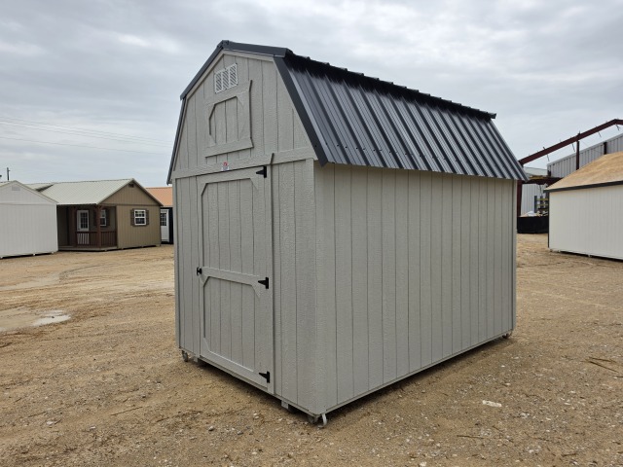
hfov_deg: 73.9
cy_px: 234
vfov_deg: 58.9
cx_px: 312
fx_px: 414
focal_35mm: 23
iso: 64
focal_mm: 6.5
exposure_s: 1/7939
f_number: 1.4
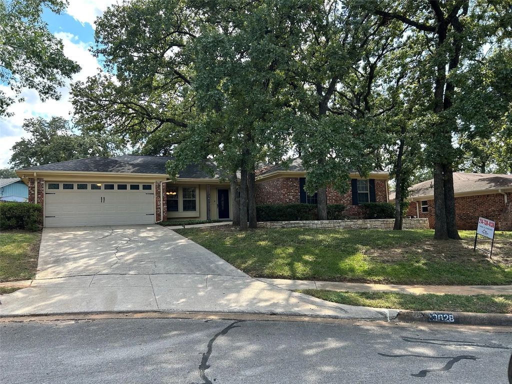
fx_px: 385
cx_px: 256
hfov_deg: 67.3
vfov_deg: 53.1
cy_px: 192
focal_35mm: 26
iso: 50
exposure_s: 1/561
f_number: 1.5
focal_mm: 5.7
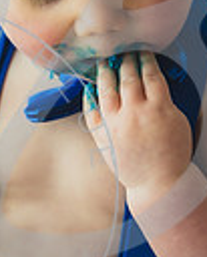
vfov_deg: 10.6
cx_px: 22
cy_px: 38
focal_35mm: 181
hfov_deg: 8.5
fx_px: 1381
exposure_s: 1/125
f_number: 2.8
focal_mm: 55
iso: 200
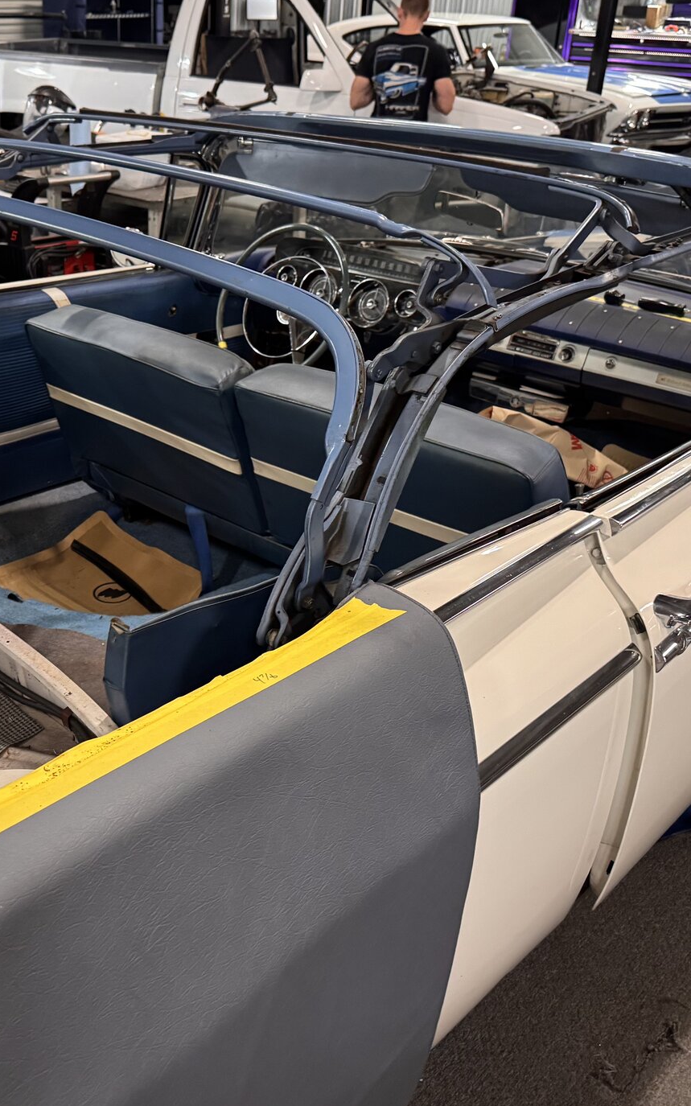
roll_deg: -1.1
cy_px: 537
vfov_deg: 52.7
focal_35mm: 37
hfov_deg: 33.9
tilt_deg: -24.9
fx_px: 1115
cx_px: 195
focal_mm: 6.76
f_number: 1.78
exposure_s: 1/60
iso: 500
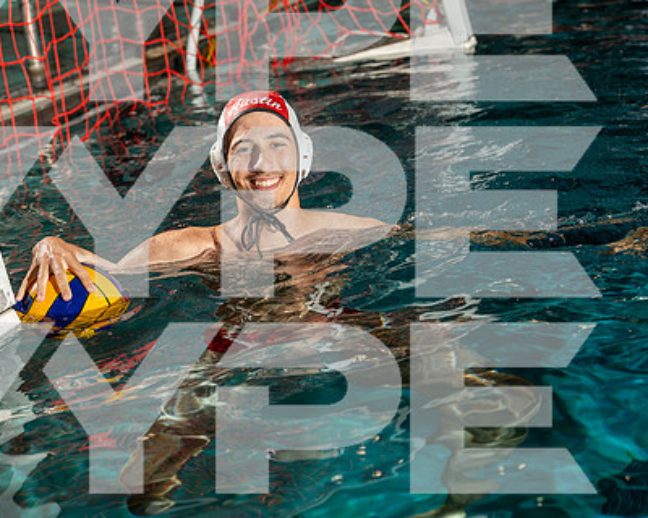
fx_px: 1515
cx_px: 190
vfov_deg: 19.4
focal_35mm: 79
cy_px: 213
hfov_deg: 24.0
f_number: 4
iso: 100
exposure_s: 1/250
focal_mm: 58
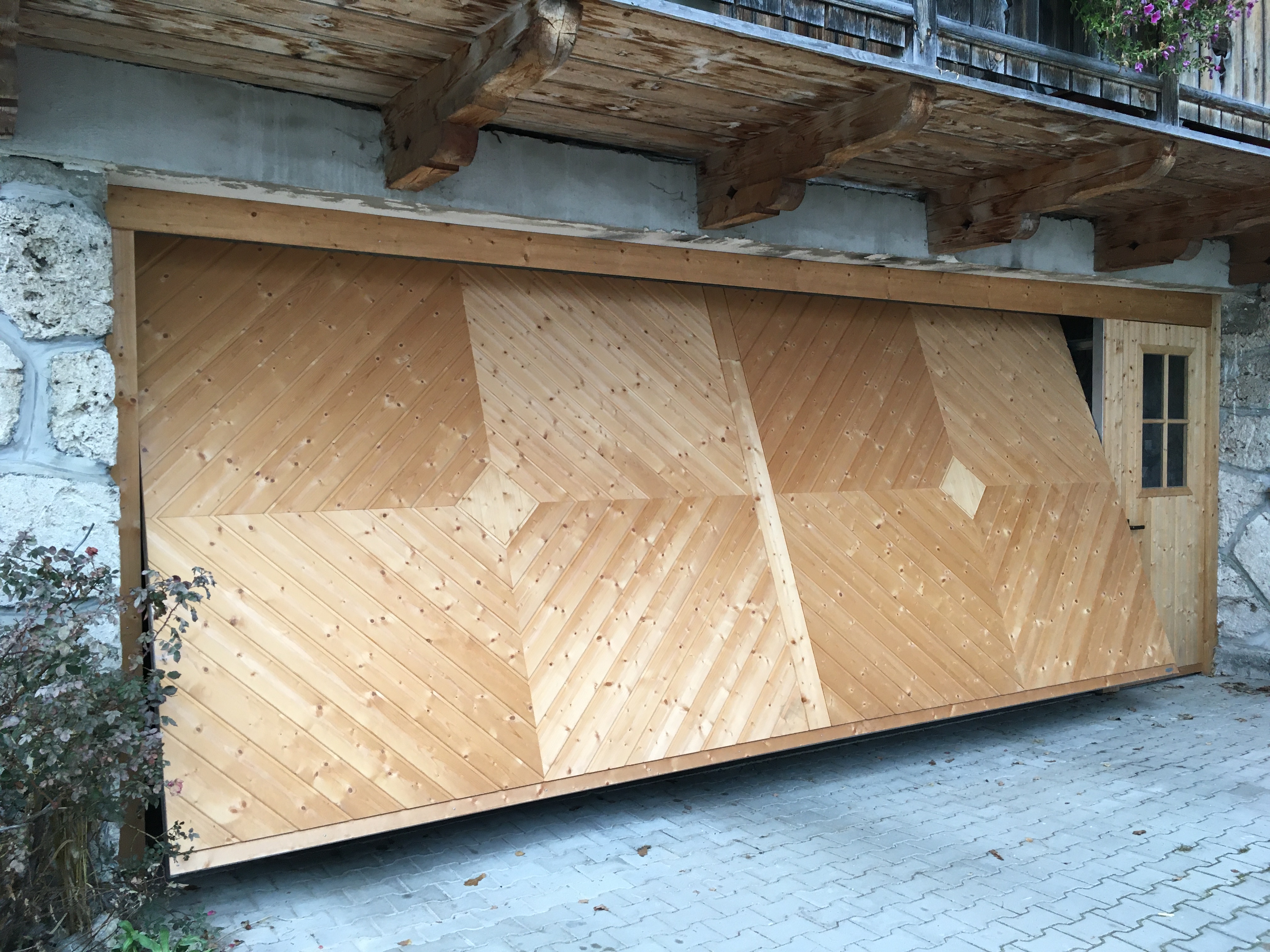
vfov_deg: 48.2
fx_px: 1064
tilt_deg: -2.3
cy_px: 476
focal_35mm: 29
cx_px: 635
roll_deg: +0.3
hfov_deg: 61.7
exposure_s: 1/33
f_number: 2.2
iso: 50
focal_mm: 4.15
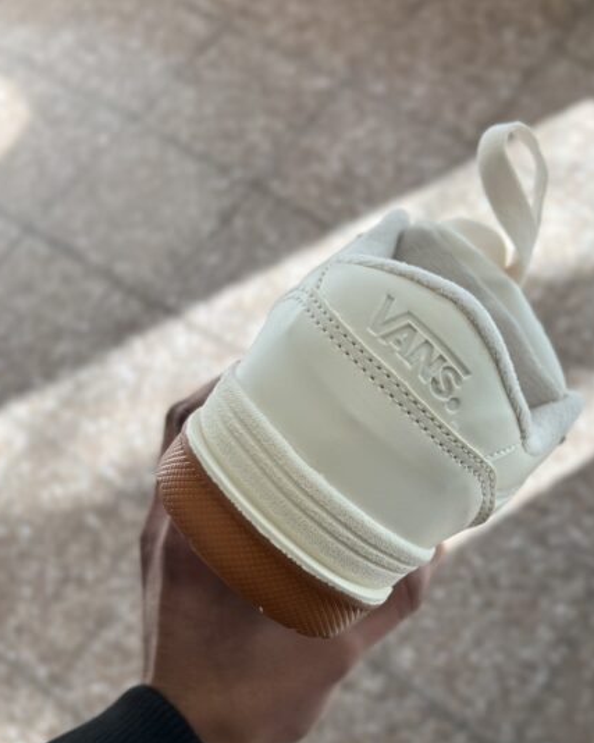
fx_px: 835
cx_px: 380
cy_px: 422
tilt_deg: -67.0
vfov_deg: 47.8
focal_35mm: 38
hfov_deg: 38.8
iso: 50
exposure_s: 1/666
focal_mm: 5.7
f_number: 1.5
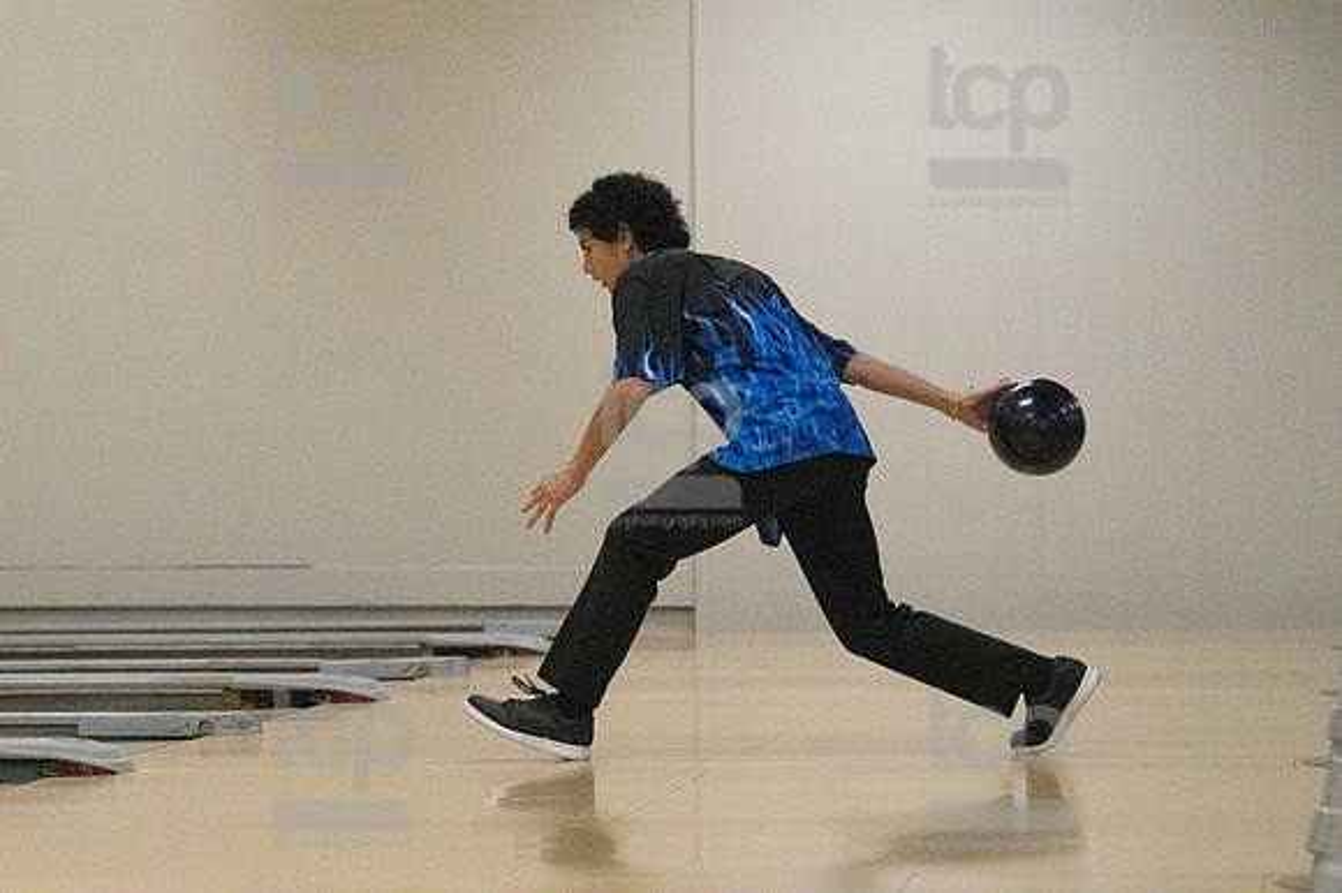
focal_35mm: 157
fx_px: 5849
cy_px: 446
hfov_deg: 13.1
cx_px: 671
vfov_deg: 8.7
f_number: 4
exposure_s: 1/1250
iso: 10000
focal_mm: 105
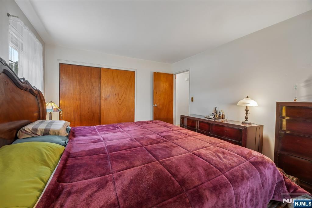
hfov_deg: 104.3
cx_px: 156
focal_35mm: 14
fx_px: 121
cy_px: 104
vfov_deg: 81.2
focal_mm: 14
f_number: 8
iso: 400
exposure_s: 1/2.5
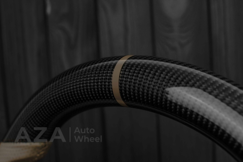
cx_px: 122
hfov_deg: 37.8
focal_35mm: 52
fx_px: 354
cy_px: 81
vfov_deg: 25.8
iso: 500
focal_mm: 35
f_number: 6.3
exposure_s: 1/125
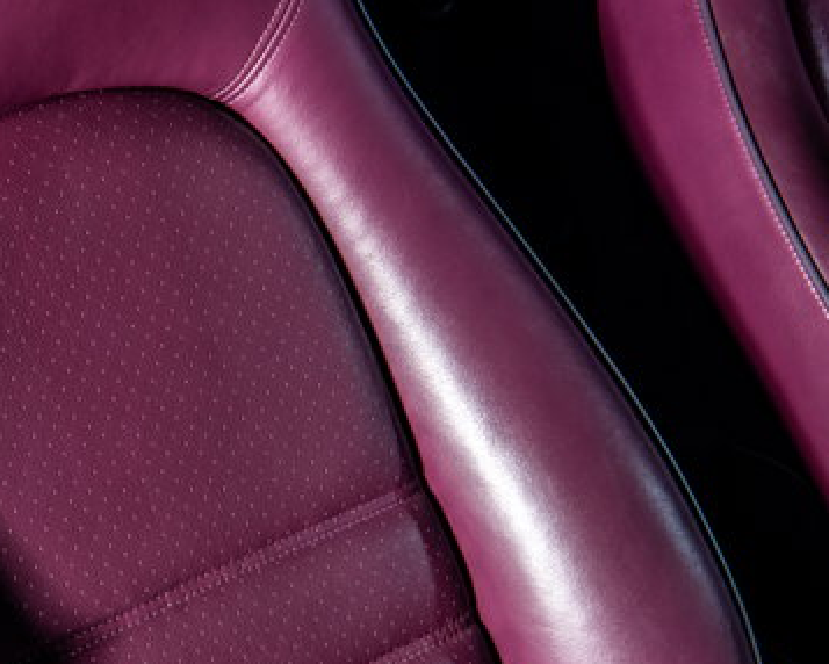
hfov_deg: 16.4
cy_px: 495
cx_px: 272
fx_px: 2872
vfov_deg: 13.1
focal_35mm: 117
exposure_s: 1/100
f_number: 10
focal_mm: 58
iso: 200
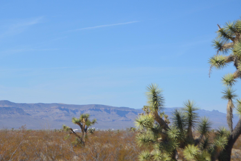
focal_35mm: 110
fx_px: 737
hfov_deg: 18.5
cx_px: 76
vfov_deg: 12.5
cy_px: 96
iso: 400
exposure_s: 1/2000
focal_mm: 52
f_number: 7.1
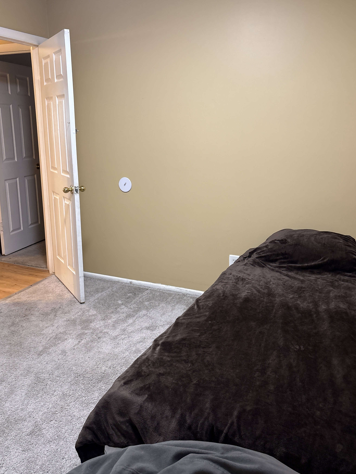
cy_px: 215
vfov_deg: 59.9
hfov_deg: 46.8
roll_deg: -0.5
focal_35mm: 30
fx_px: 411
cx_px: 188
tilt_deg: -12.3
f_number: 1.6
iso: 320
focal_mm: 5.96
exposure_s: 1/60
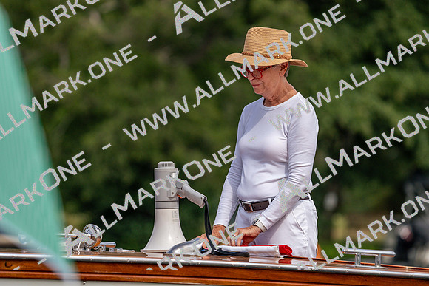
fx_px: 4172
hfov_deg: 5.9
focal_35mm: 350
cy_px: 143
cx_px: 214
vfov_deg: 3.9
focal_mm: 350
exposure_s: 1/1600
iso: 320
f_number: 6.3
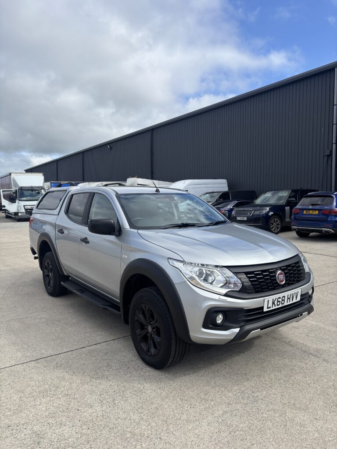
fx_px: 337
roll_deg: -0.2
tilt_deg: -5.1
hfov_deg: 53.1
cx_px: 168
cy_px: 224
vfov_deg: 67.3
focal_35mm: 26
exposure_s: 1/3311
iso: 50
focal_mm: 5.96
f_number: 1.6
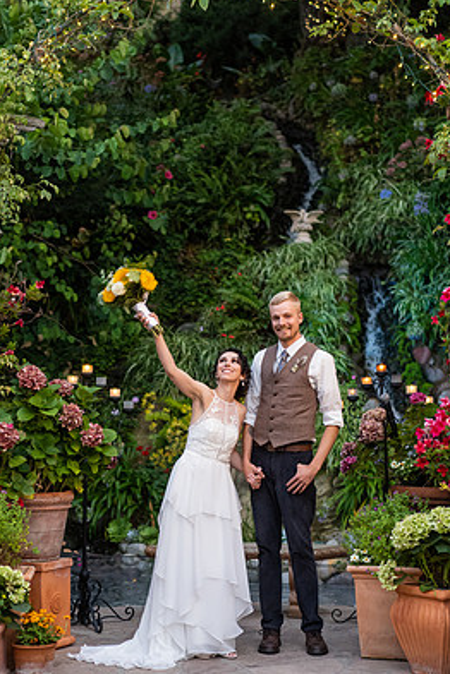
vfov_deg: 31.9
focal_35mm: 63
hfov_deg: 21.6
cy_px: 374
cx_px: 218
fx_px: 1181
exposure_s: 1/320
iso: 500
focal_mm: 55
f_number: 2.2
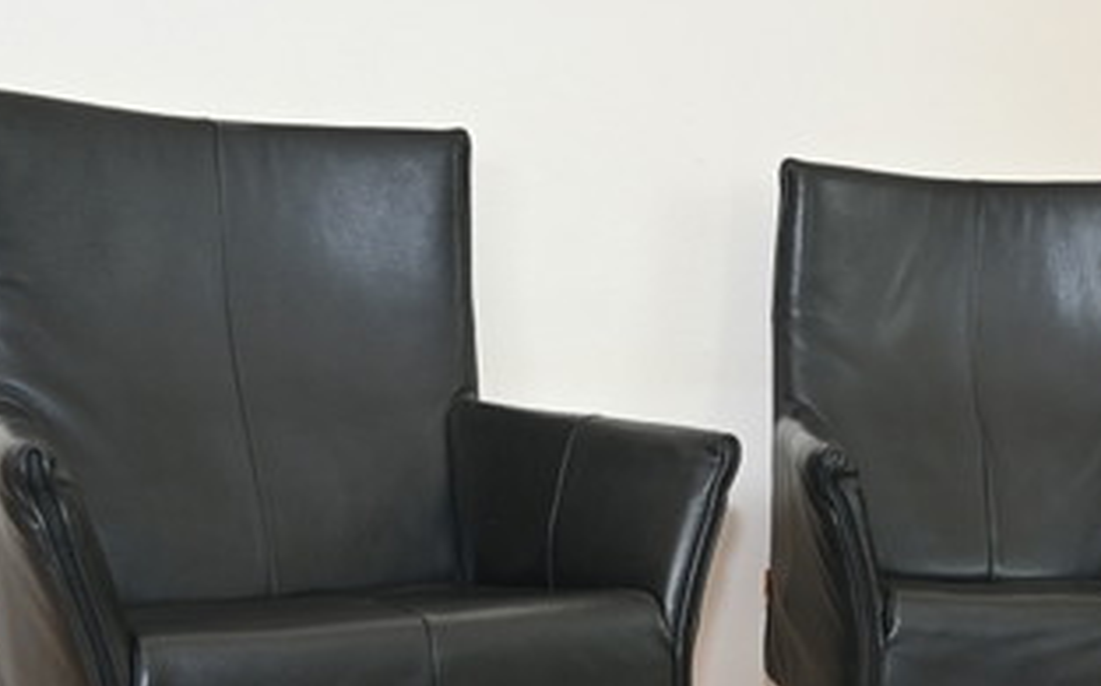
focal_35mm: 51
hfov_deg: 39.1
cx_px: 702
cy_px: 589
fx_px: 1536
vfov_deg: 24.6
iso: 800
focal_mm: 20.5
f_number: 6.3
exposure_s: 1/30
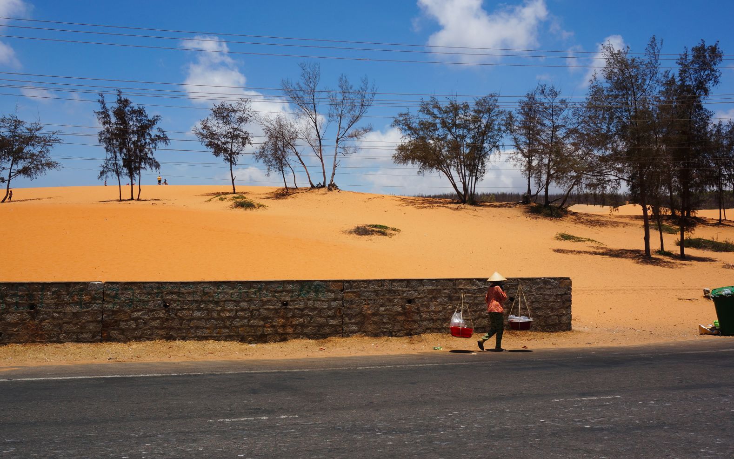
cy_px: 218
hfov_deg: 58.9
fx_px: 650
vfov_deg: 38.8
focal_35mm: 33
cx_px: 365
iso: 100
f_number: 10
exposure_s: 1/400
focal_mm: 21
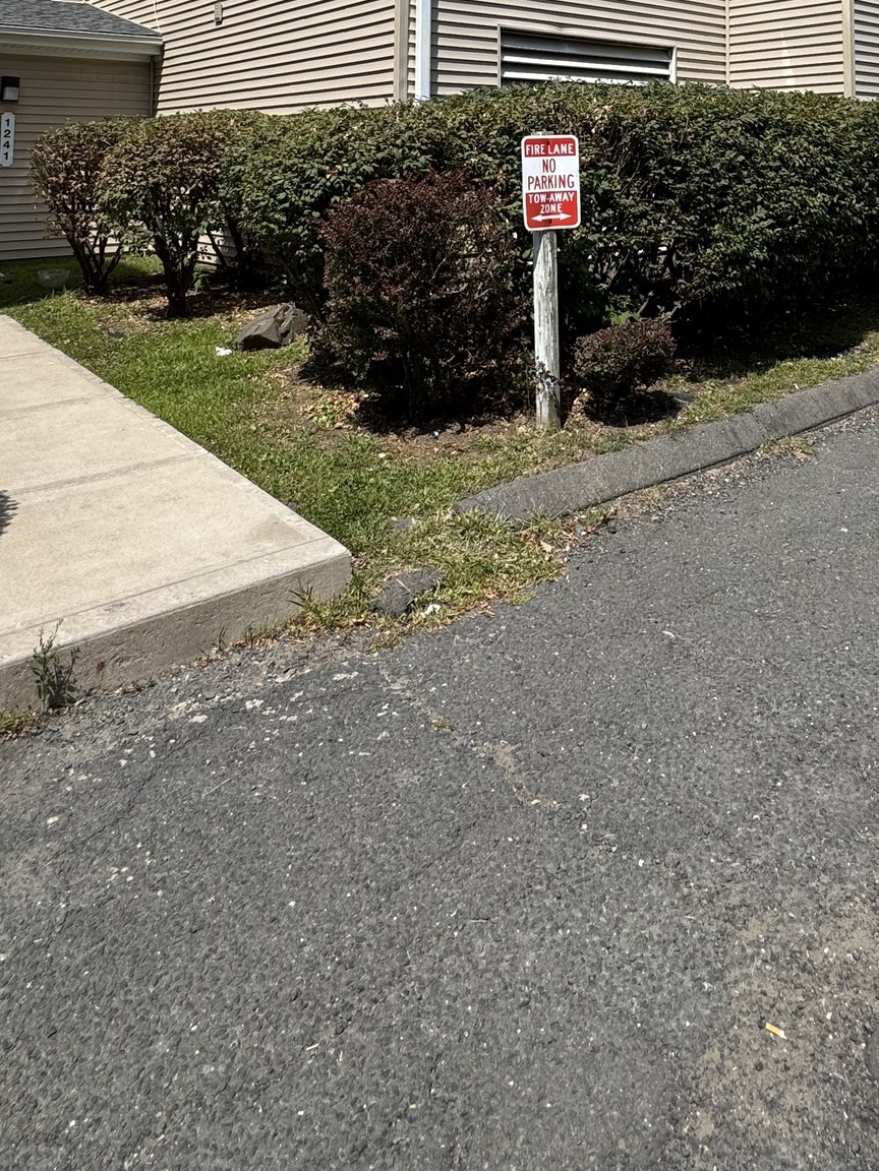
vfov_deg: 54.1
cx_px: 604
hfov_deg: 48.7
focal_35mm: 28
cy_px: 88
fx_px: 948
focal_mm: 2.22
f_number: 2.2
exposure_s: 1/1976
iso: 50
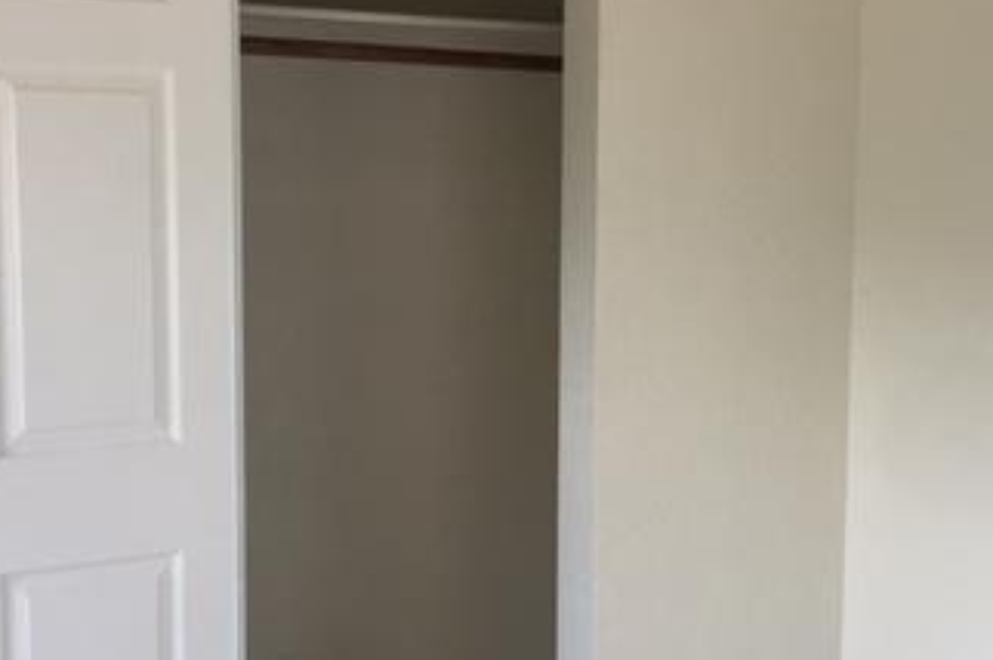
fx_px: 1653
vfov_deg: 22.6
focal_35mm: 60
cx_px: 500
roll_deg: -1.0
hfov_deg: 33.4
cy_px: 376
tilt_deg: -4.9
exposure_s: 1/30
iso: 32
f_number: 2.2
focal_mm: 4.15
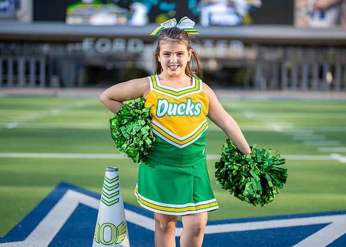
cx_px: 185
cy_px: 114
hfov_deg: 33.5
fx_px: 575
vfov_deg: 24.2
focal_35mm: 59
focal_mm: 50
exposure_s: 1/2500
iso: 100
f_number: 1.2
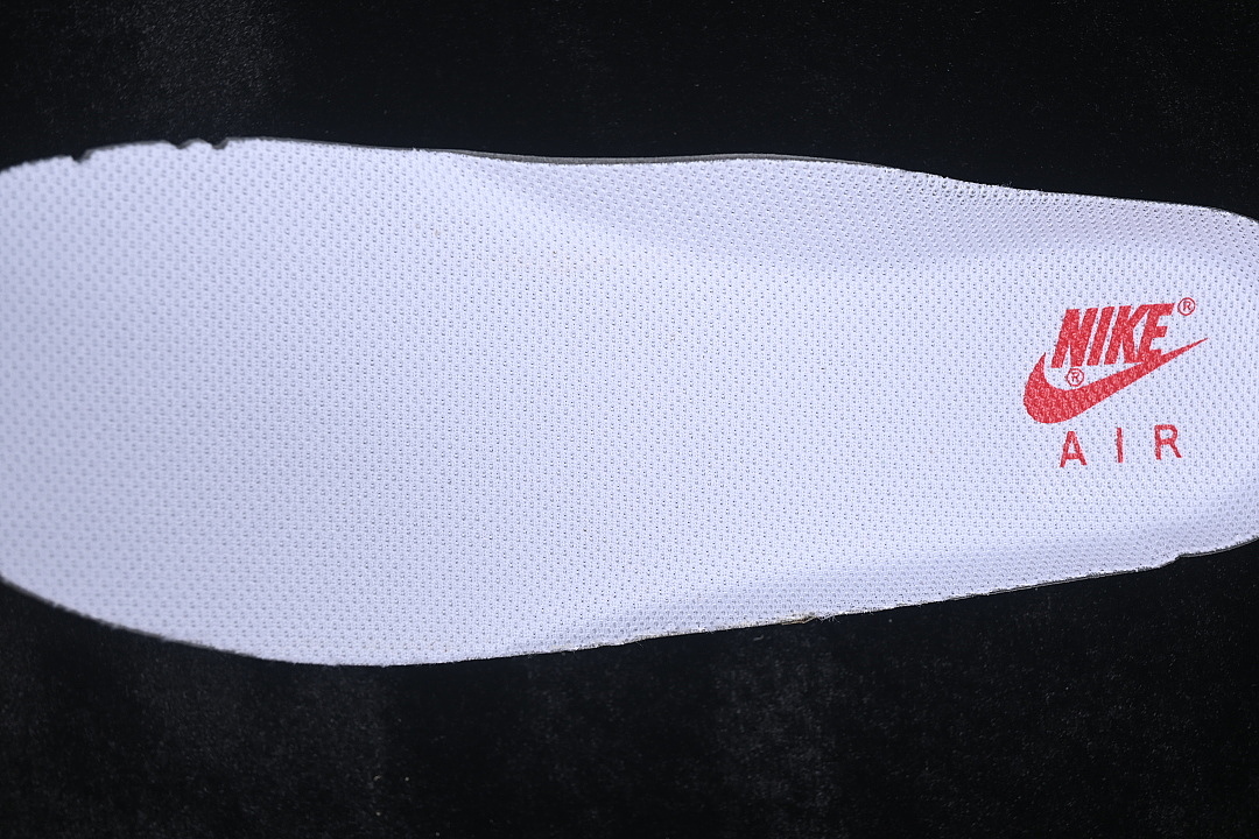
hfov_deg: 27.0
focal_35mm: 75
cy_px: 420
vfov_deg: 18.2
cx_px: 630
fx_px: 2623
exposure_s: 1/80
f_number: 7.1
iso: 160
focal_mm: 50
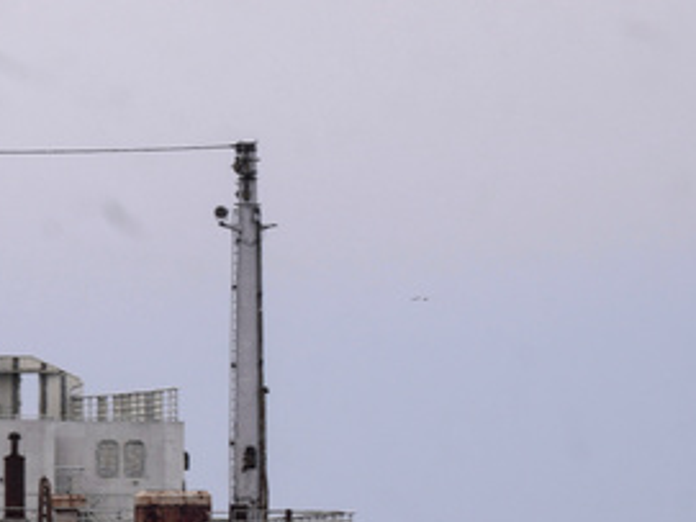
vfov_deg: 1.0
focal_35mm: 1452
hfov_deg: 1.4
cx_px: -491
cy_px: 499
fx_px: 29181
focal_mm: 400
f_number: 11
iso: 100
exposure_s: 1/160
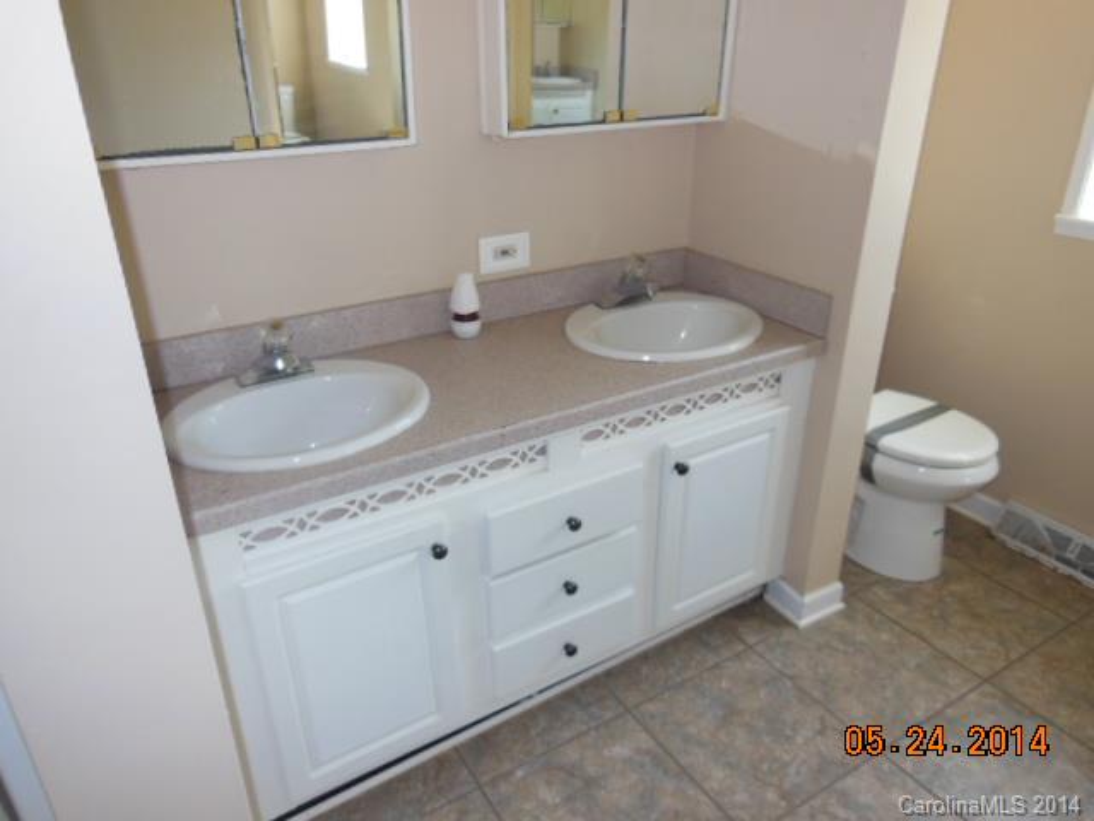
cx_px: 547
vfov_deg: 54.9
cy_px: 410
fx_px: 790
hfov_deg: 69.4
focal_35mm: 25
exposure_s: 1/30
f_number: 3.5
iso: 200
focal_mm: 4.5
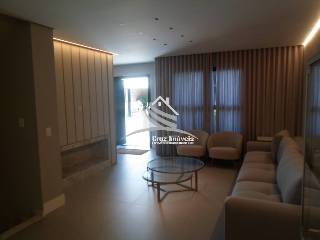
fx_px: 231
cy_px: 120
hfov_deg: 69.4
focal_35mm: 25
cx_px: 160
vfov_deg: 54.9
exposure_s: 1/60
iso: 80
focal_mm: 4.5
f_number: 2.5
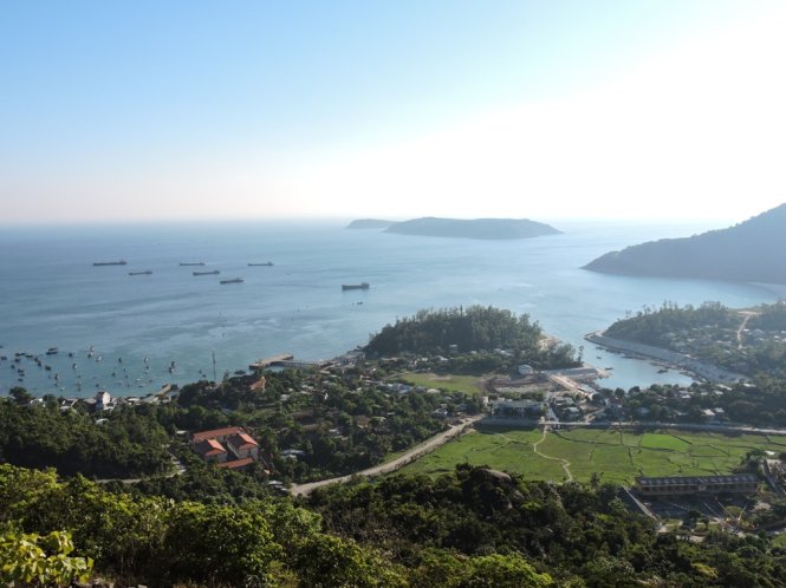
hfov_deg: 60.0
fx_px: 681
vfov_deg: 46.8
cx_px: 393
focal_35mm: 30
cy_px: 294
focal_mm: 5.4
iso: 100
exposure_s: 1/1000
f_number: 3.5
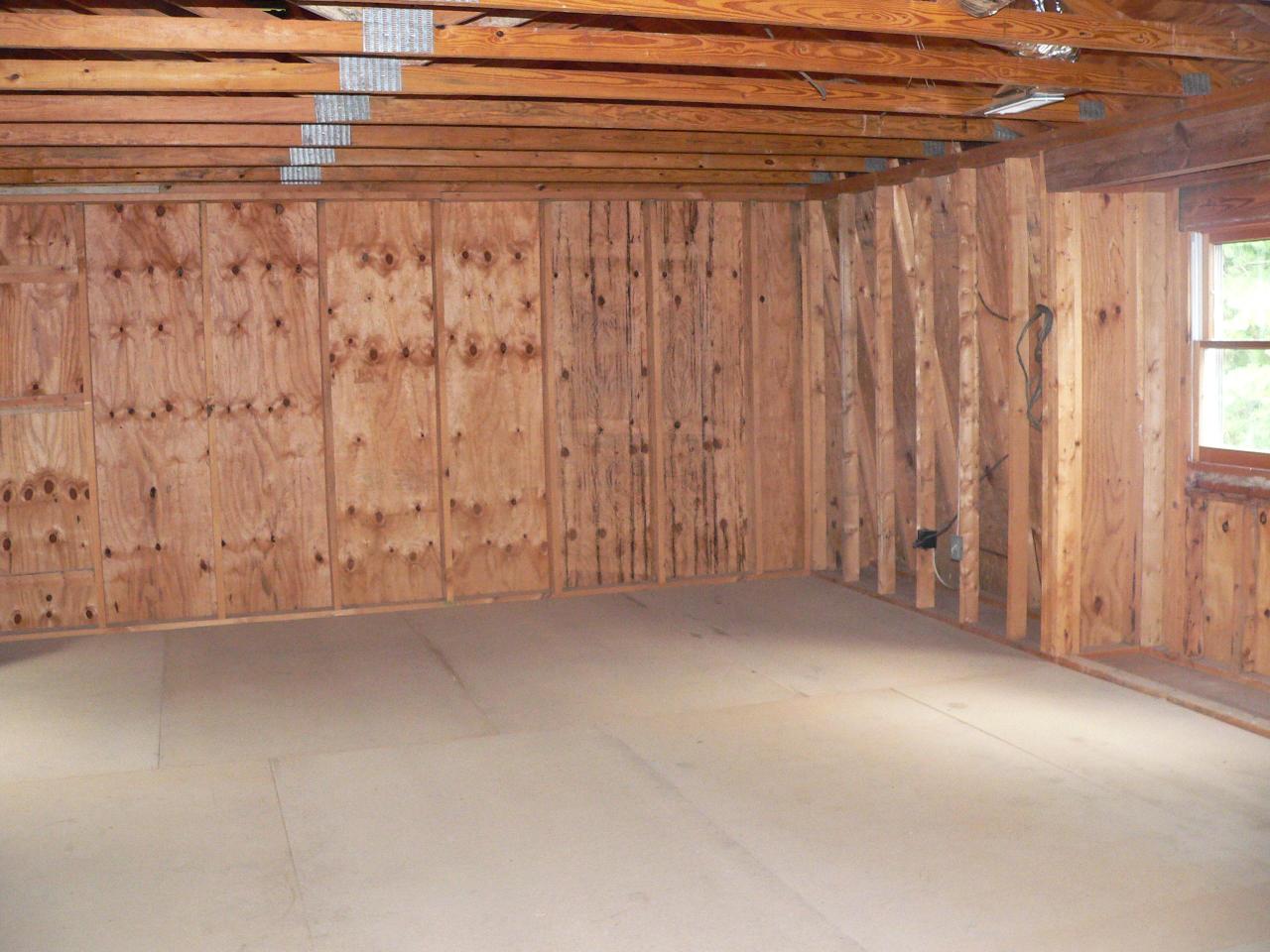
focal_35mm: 36
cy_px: 476
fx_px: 1321
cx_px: 635
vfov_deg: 39.7
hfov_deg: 51.4
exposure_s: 1/60
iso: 400
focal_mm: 6
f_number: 2.8
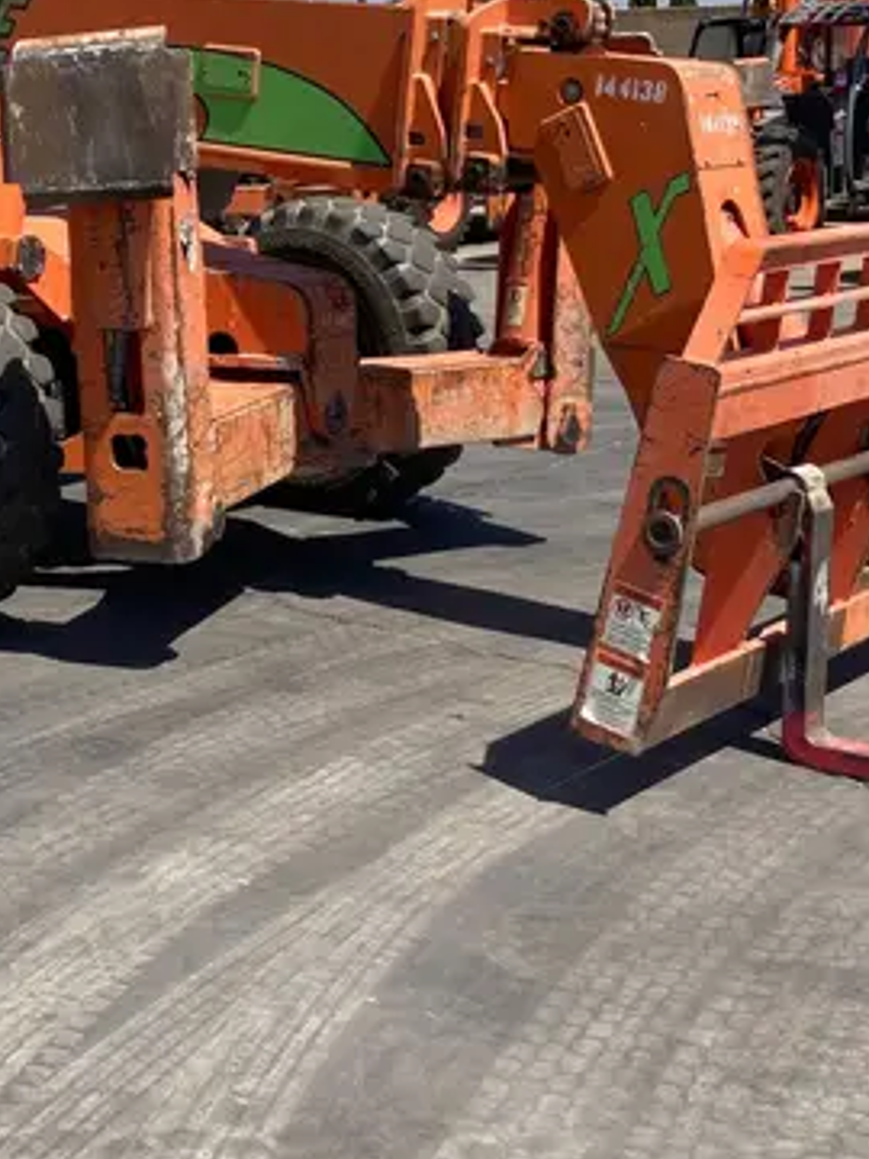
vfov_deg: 33.6
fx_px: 1908
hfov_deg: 25.0
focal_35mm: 57
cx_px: 106
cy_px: 423
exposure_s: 1/1656
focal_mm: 3.99
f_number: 1.8
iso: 20
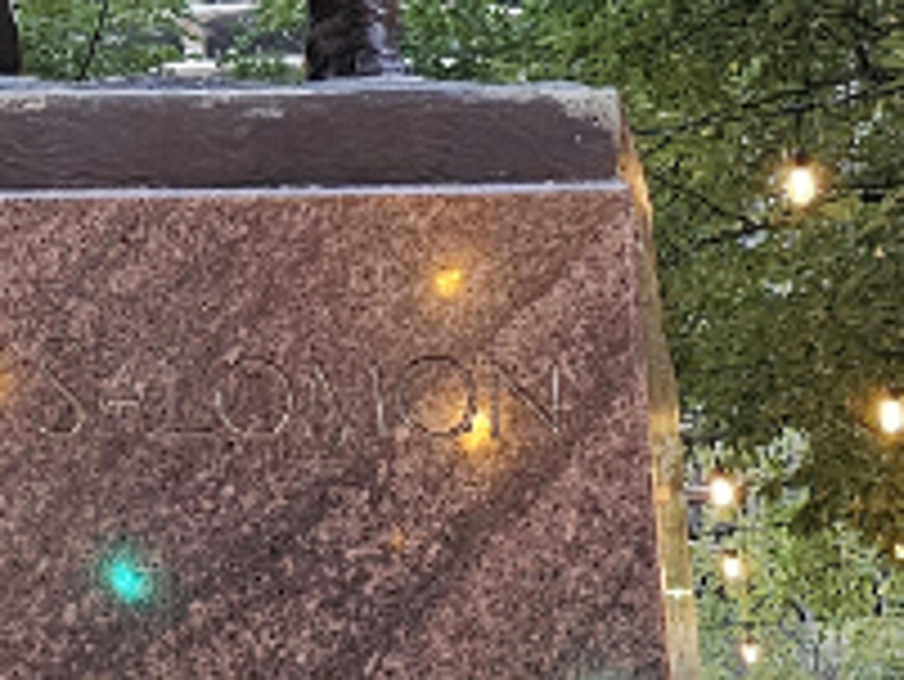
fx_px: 3580
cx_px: -342
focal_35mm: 137
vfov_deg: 10.7
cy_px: -23
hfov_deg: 13.7
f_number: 1.7
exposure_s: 1/60
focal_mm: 6.3
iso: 800
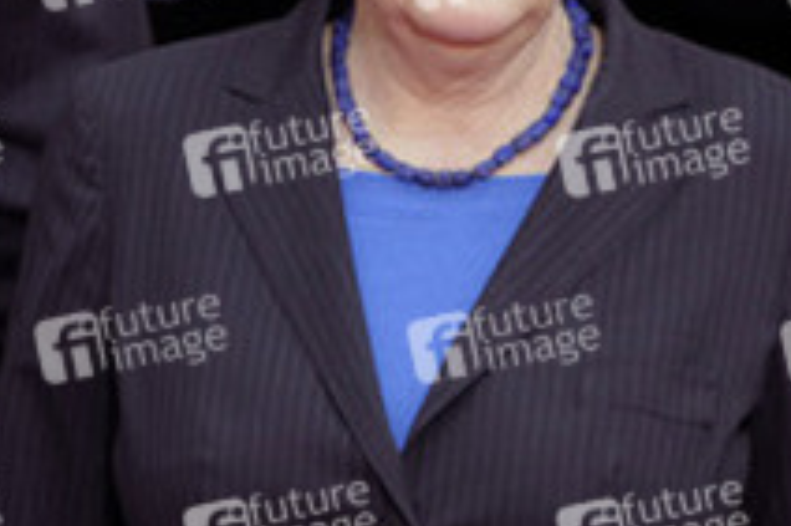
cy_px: 60
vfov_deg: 2.5
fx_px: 11899
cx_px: 552
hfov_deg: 3.8
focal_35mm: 542
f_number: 4
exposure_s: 1/400
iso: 320
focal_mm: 170
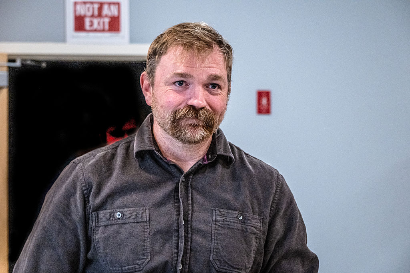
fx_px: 1196
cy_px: 136
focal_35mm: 105
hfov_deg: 19.5
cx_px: 205
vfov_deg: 13.0
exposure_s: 1/320
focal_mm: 105
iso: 6400
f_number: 6.3
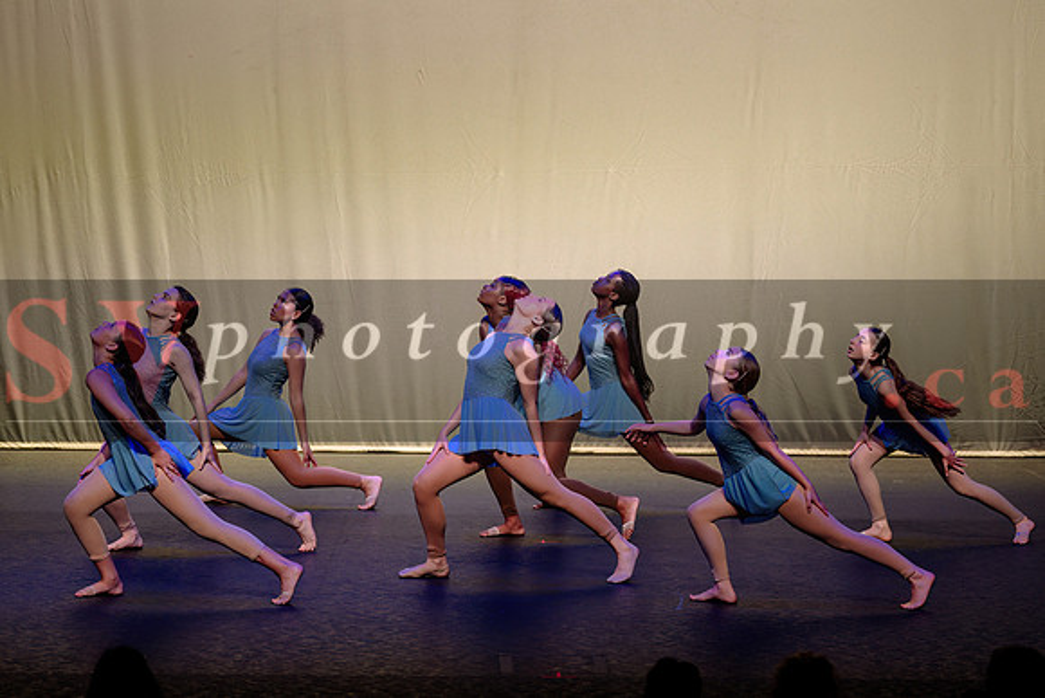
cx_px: 523
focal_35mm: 126
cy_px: 305
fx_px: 3667
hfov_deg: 16.2
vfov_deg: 10.9
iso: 1250
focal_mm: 110
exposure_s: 1/500
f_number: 2.8
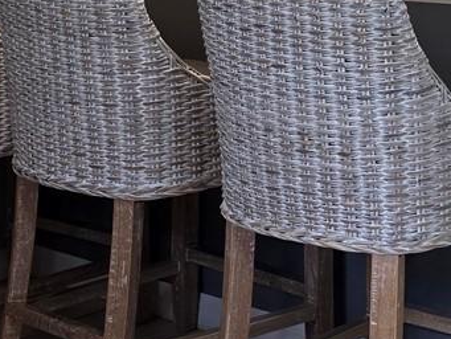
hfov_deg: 17.7
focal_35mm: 108
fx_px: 1408
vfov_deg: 13.3
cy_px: -78
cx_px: 472
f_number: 1.7
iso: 250
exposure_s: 1/120
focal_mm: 6.3
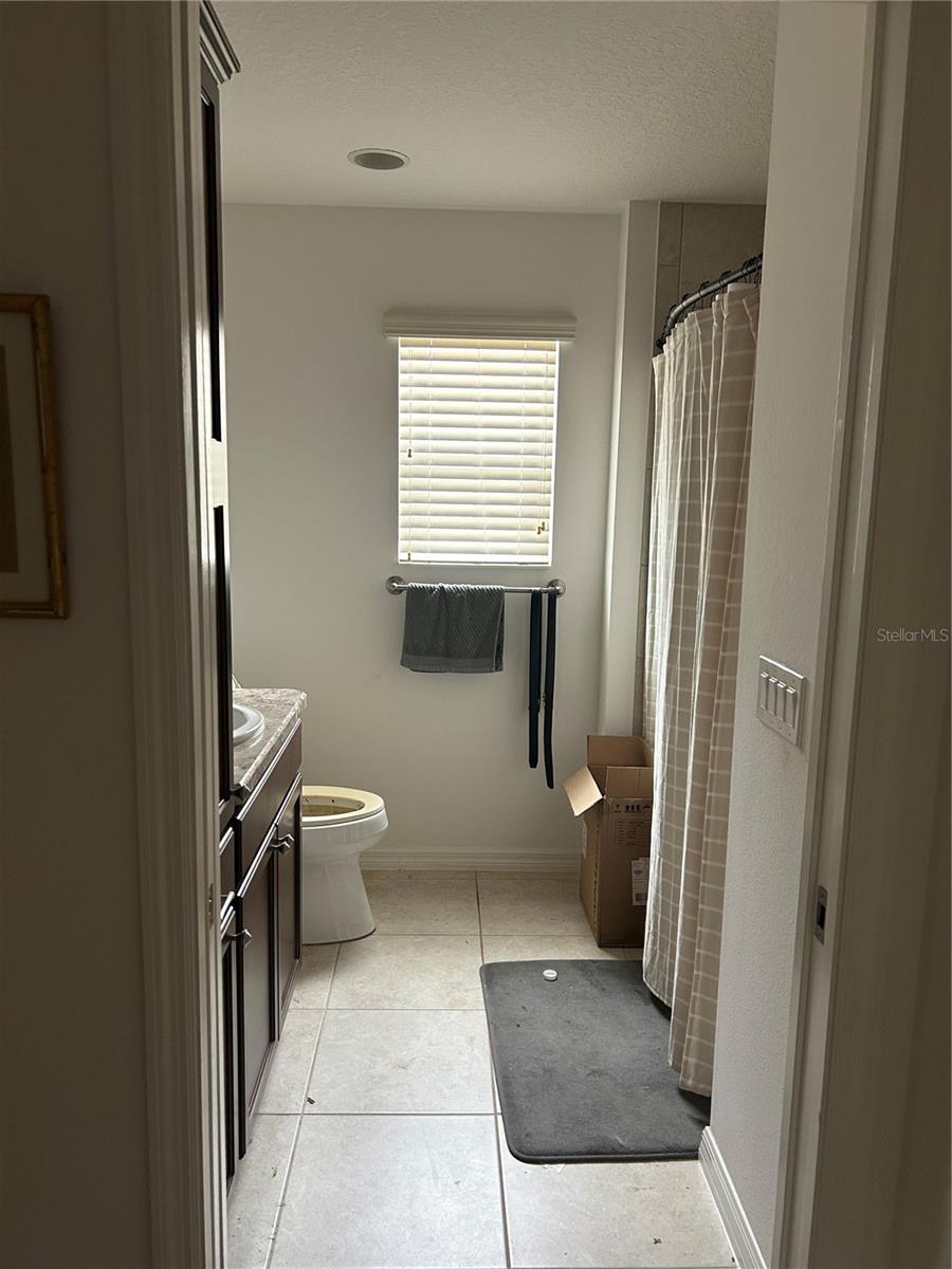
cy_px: 634
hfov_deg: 53.1
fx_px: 953
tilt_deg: -9.0
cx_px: 476
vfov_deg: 67.3
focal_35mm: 26
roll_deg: -1.5
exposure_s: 1/60
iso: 200
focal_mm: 5.7
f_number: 1.5
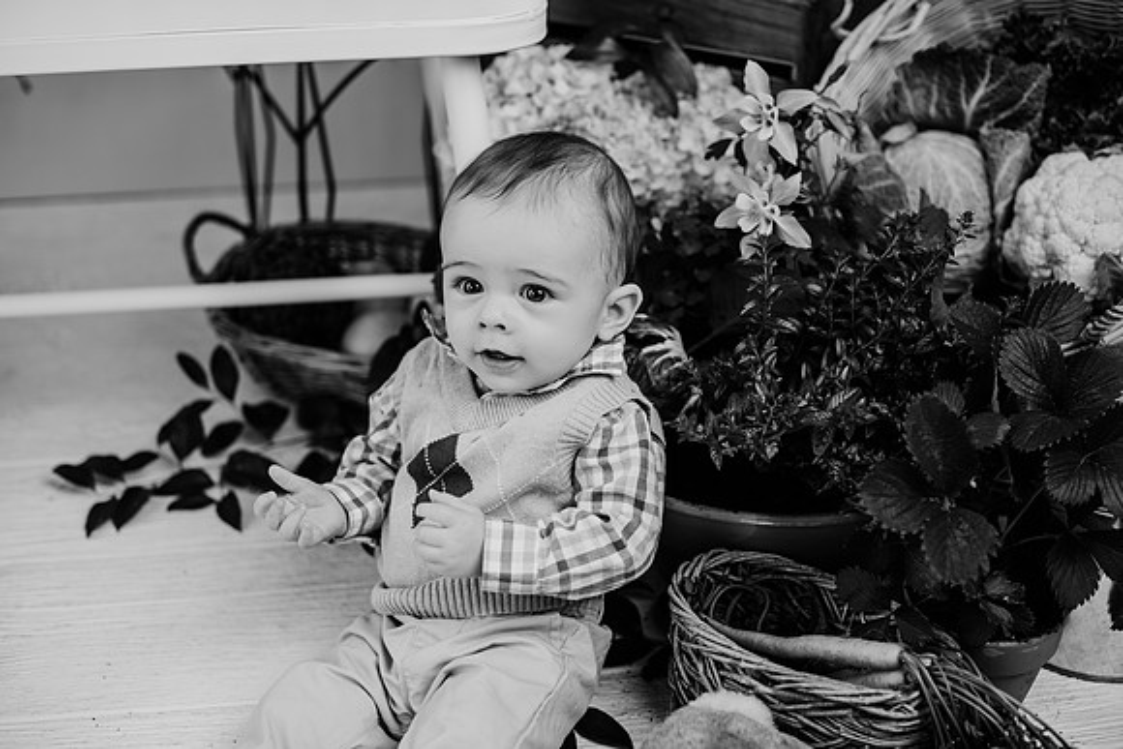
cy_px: 374
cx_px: 562
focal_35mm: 50
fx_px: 1560
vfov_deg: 27.0
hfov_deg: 39.6
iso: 100
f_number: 2.8
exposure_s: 1/125
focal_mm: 50
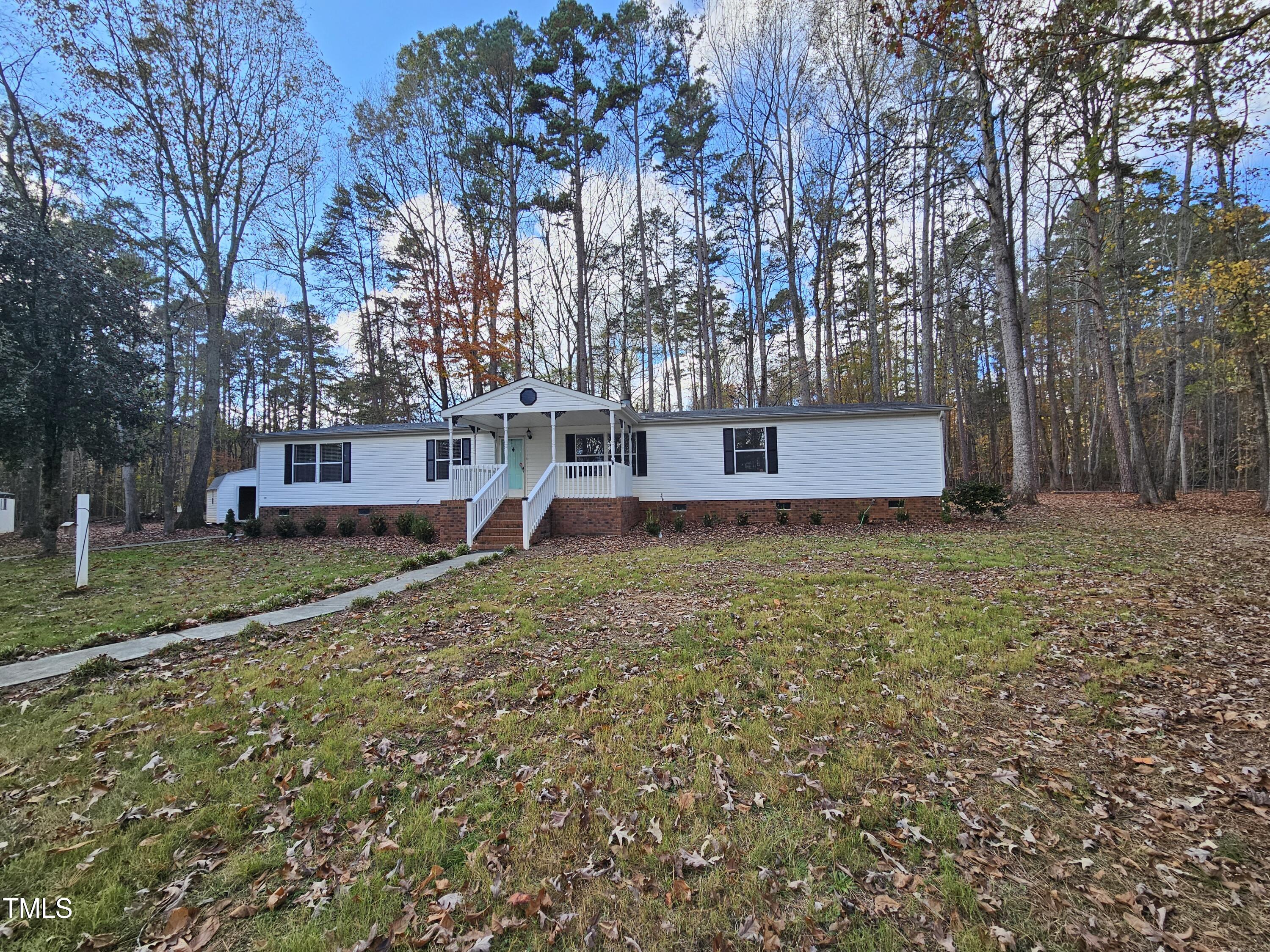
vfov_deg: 89.9
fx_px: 477
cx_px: 635
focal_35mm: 13
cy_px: 476
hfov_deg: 106.2
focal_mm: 2.2
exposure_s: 1/346
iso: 50
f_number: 2.2
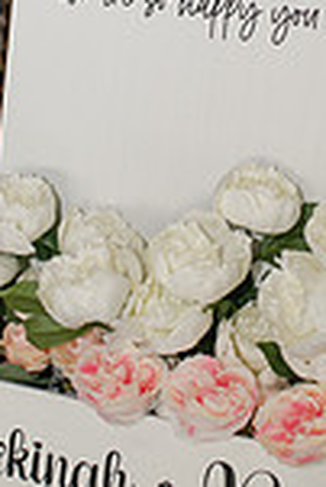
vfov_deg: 19.5
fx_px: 1409
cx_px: 218
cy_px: 123
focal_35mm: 104
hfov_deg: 13.2
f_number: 3.2
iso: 450
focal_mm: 35
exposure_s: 1/200
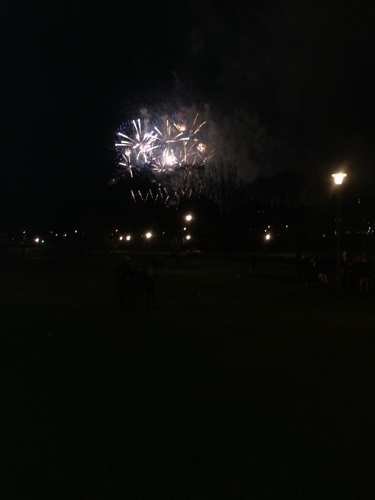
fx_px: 419
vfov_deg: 61.7
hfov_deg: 48.2
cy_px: 250
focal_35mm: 29
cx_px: 188
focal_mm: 4.15
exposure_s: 1/17
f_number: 2.2
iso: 80
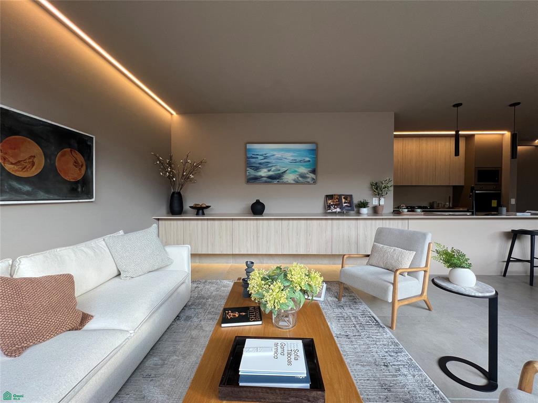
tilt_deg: -1.9
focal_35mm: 13
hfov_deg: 106.2
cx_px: 269
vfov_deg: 89.9
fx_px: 202
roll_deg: -0.2
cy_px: 202
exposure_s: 1/120
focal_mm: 1.57
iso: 80
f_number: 1.8
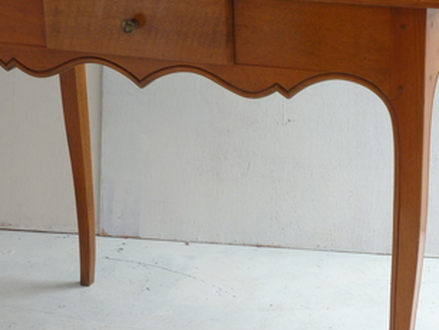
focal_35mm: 94
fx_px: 1193
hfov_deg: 20.8
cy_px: 198
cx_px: 221
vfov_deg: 15.7
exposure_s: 1/25
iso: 80
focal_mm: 7.9
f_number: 3.8
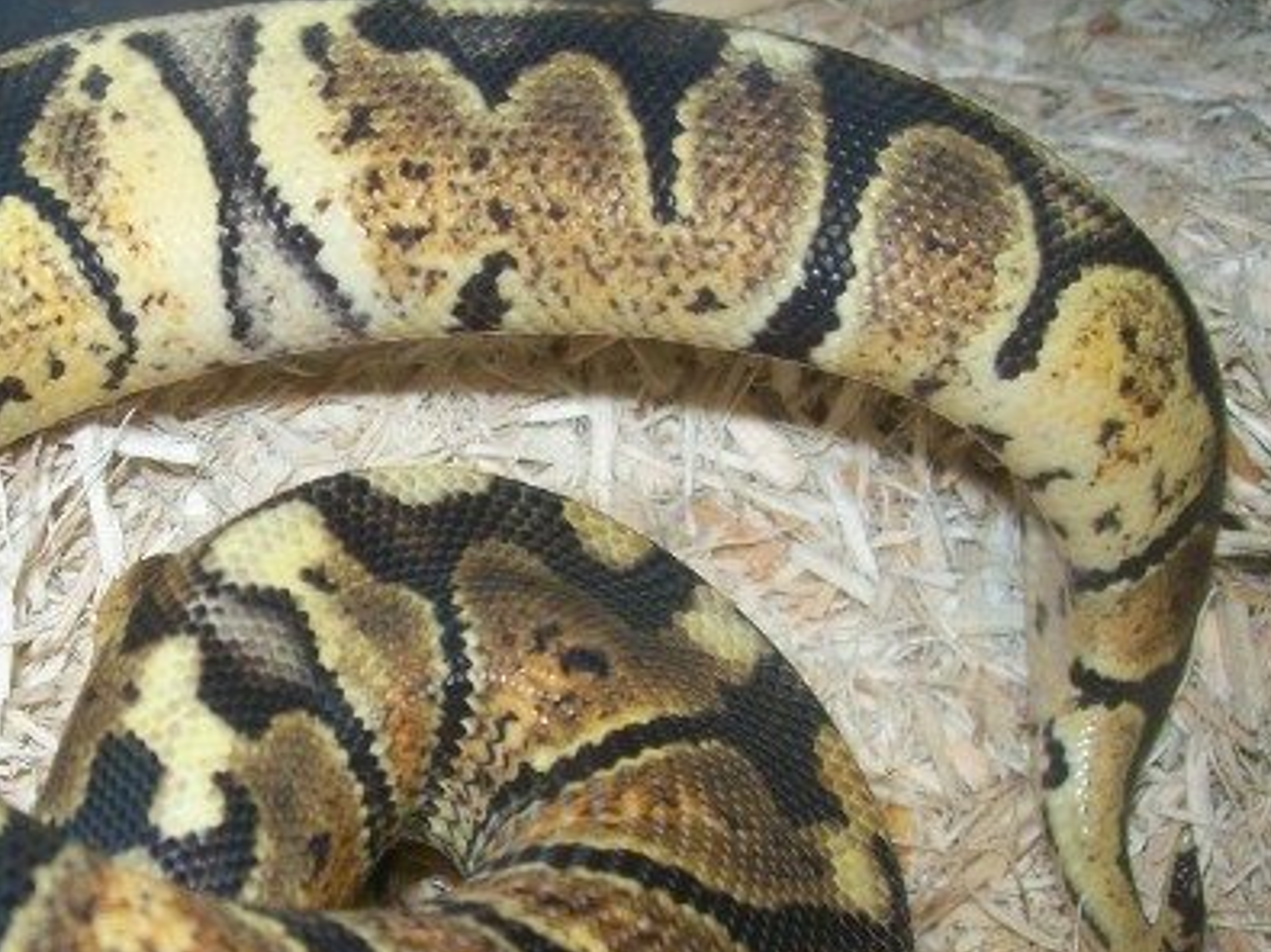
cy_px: 663
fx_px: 2312
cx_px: 336
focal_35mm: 63
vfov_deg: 23.1
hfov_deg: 30.3
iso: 80
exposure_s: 1/64
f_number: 2.7
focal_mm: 6
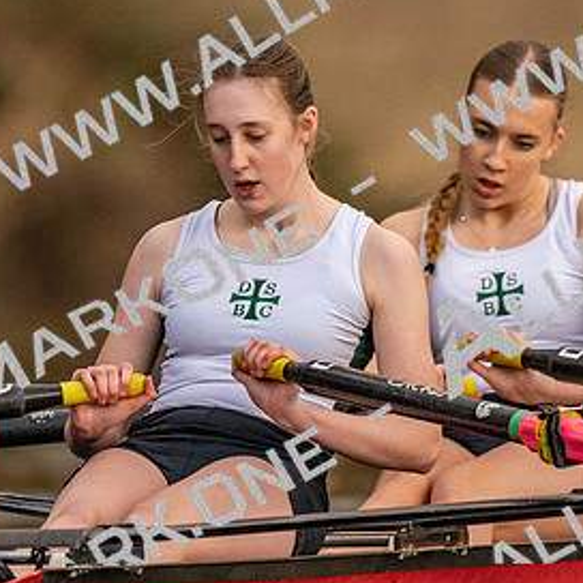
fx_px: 31116
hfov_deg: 1.1
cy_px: 197
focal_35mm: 1633
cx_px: 253
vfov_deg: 1.1
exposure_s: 1/2500
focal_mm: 600
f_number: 4
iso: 4000
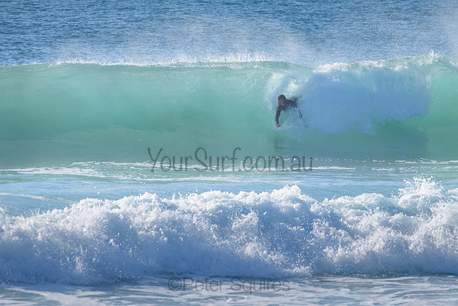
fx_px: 7798
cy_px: 118
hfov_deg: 3.4
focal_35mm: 613
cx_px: 281
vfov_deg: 2.2
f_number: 5.6
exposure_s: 1/2000
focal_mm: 500
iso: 320
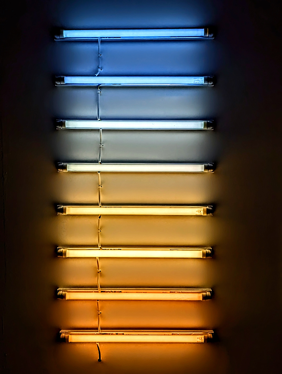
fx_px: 520
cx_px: 141
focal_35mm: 48
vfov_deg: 39.6
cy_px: 187
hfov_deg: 30.3
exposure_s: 1/1245
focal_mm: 6.81
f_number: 1.85
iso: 46
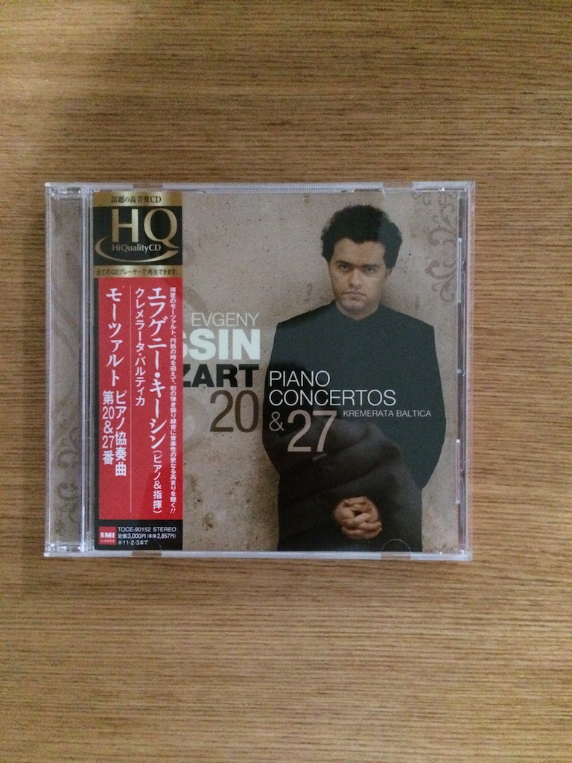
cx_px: 286
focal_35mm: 30
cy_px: 382
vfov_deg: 60.0
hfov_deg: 46.8
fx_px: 661
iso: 800
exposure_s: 1/15
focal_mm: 4.12
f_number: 2.2
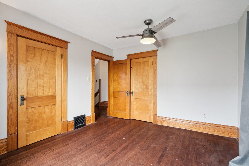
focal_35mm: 16
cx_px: 124
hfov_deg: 96.7
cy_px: 83
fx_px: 111
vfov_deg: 73.7
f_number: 10
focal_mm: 16
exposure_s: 1/2.5
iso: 400
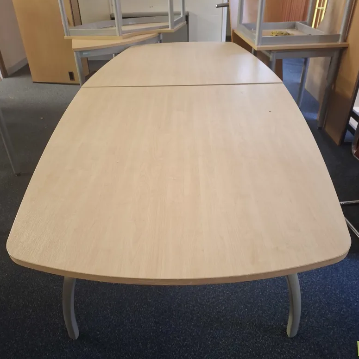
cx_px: 181
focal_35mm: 28
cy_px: 198
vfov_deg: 57.2
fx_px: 329
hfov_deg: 57.3
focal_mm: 5.54
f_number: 1.8
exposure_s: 1/24
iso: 400
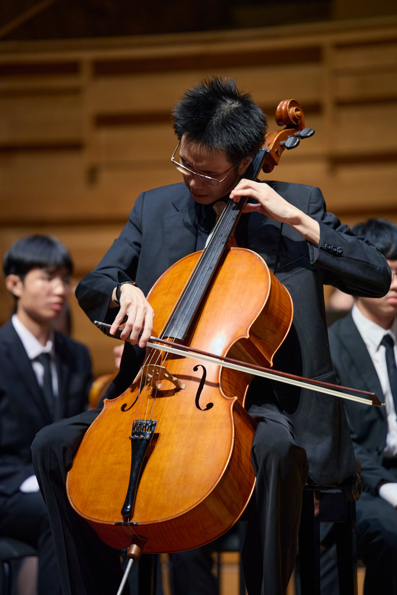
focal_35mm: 180
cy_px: 298
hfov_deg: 7.6
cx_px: 198
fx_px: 2977
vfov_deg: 11.4
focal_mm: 180
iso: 3200
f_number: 2.8
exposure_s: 1/160
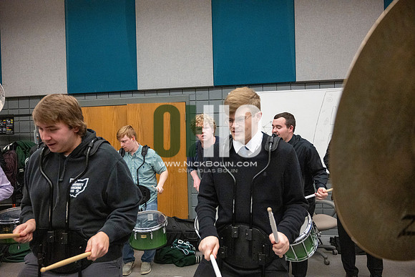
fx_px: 277
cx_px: 208
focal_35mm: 24
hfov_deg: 73.7
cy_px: 138
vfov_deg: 53.2
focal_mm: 24
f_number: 4
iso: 10000
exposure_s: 1/500
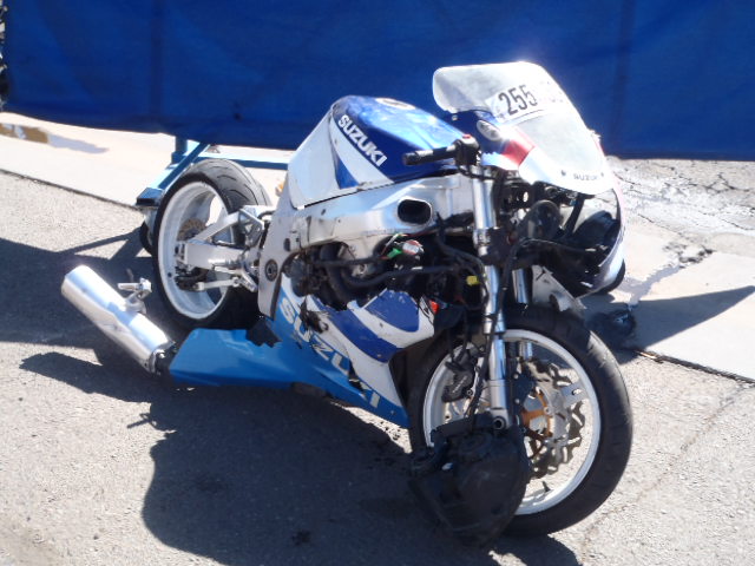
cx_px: 378
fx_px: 1069
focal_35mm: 49
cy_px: 283
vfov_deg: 29.7
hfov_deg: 38.9
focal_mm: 8.89
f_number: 5.6
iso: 80
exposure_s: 1/125
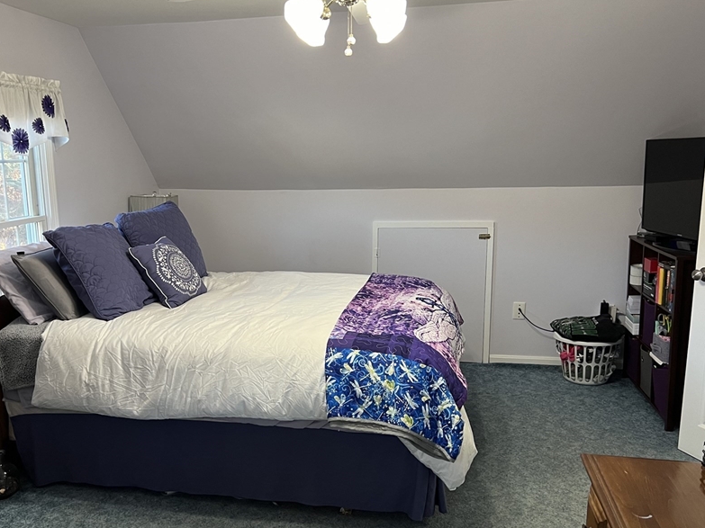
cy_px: 285
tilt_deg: -11.8
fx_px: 692
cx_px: 276
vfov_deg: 41.8
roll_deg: +1.6
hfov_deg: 53.5
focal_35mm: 34
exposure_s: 1/60
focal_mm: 5.7
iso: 125
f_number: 1.5
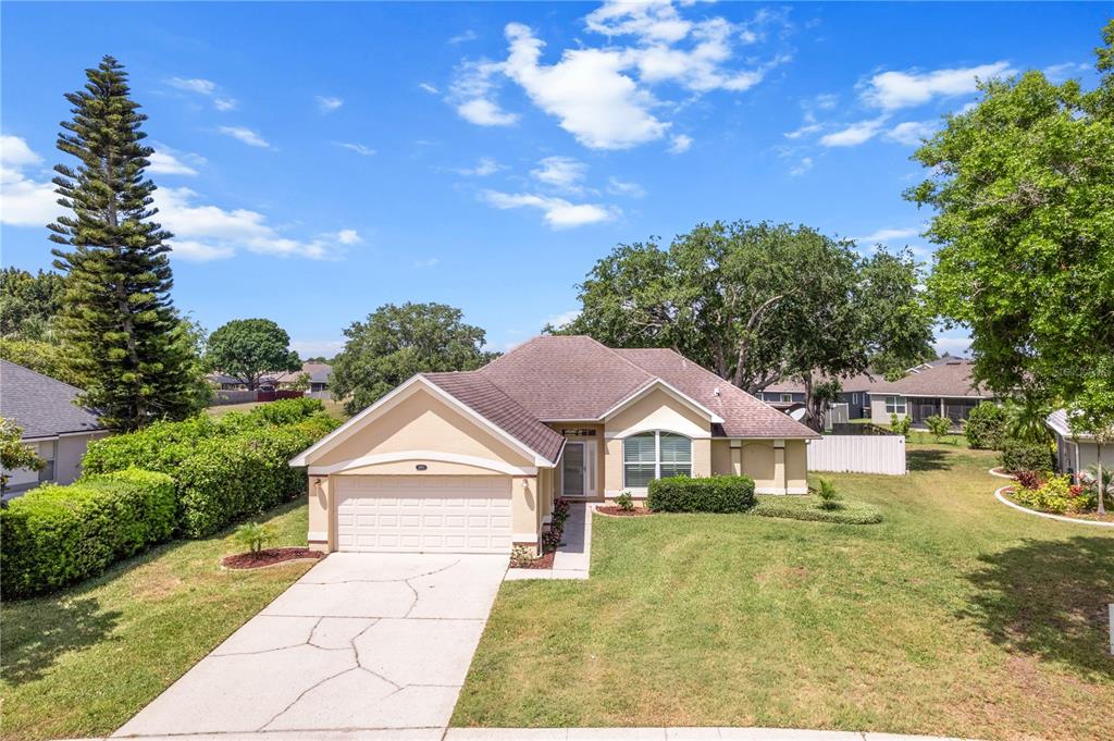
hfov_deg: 78.6
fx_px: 680
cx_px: 557
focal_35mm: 22
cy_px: 370
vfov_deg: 57.1
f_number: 2.8
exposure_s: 1/60
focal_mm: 8.38
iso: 100
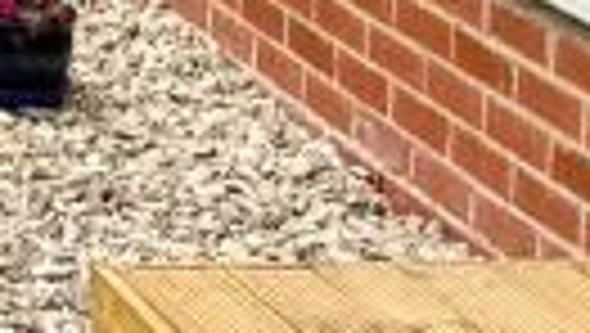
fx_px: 3195
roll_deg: -1.8
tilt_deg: +0.1
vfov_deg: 5.4
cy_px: -842
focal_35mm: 204
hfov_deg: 9.3
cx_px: -865
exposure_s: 1/5319
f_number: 1.78
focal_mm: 6.76
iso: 80
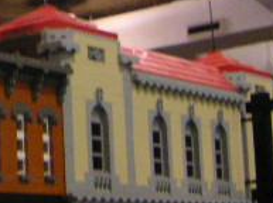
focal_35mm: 123
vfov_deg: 12.0
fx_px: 968
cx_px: -92
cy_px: 35
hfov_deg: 15.2
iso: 400
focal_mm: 4.8
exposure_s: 1/60
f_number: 2.8
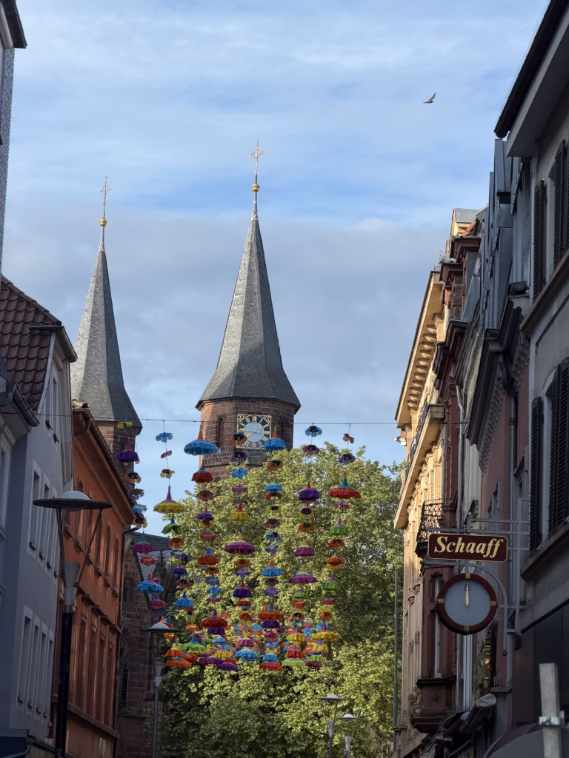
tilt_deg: +11.9
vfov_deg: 19.6
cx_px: 284
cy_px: 379
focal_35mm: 100
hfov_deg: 14.8
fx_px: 2192
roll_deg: -1.3
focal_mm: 16.89
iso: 40
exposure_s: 1/638
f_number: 2.8
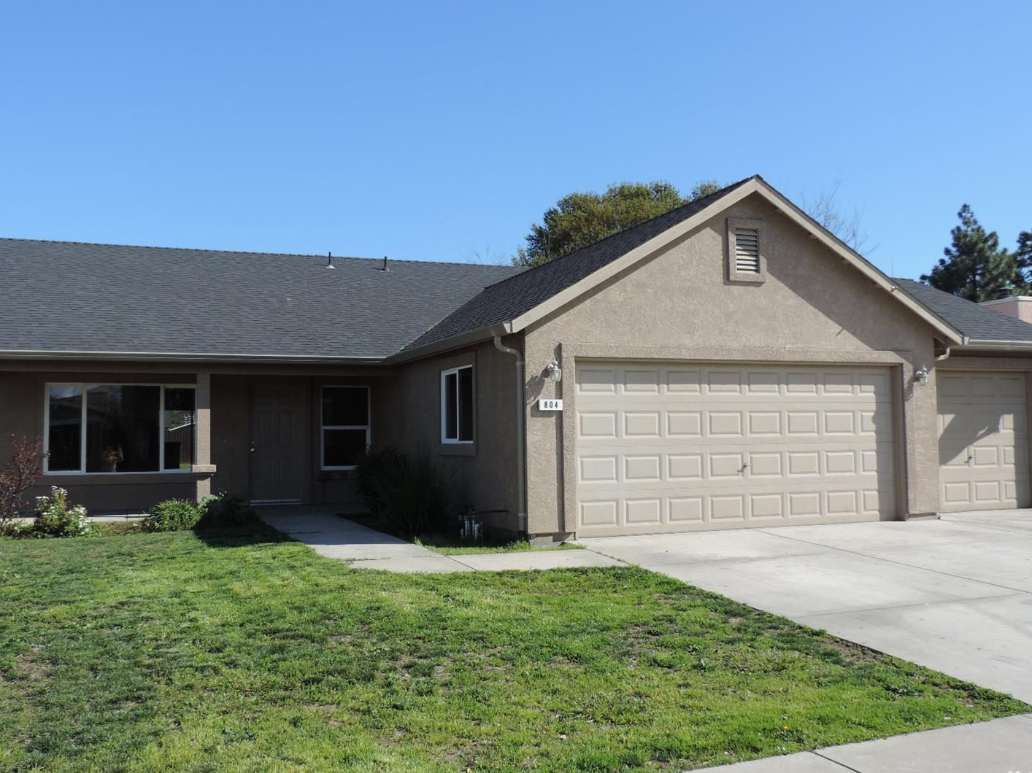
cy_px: 376
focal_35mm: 35
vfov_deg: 40.7
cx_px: 531
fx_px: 1043
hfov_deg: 52.6
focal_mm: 5.8
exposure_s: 1/800
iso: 80
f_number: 3.2
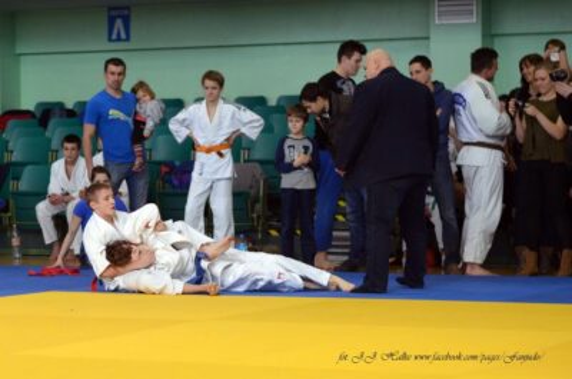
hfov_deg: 27.0
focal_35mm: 75
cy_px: 190
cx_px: 286
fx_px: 1189
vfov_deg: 18.1
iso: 1000
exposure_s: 1/1250
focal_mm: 50
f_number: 2.2
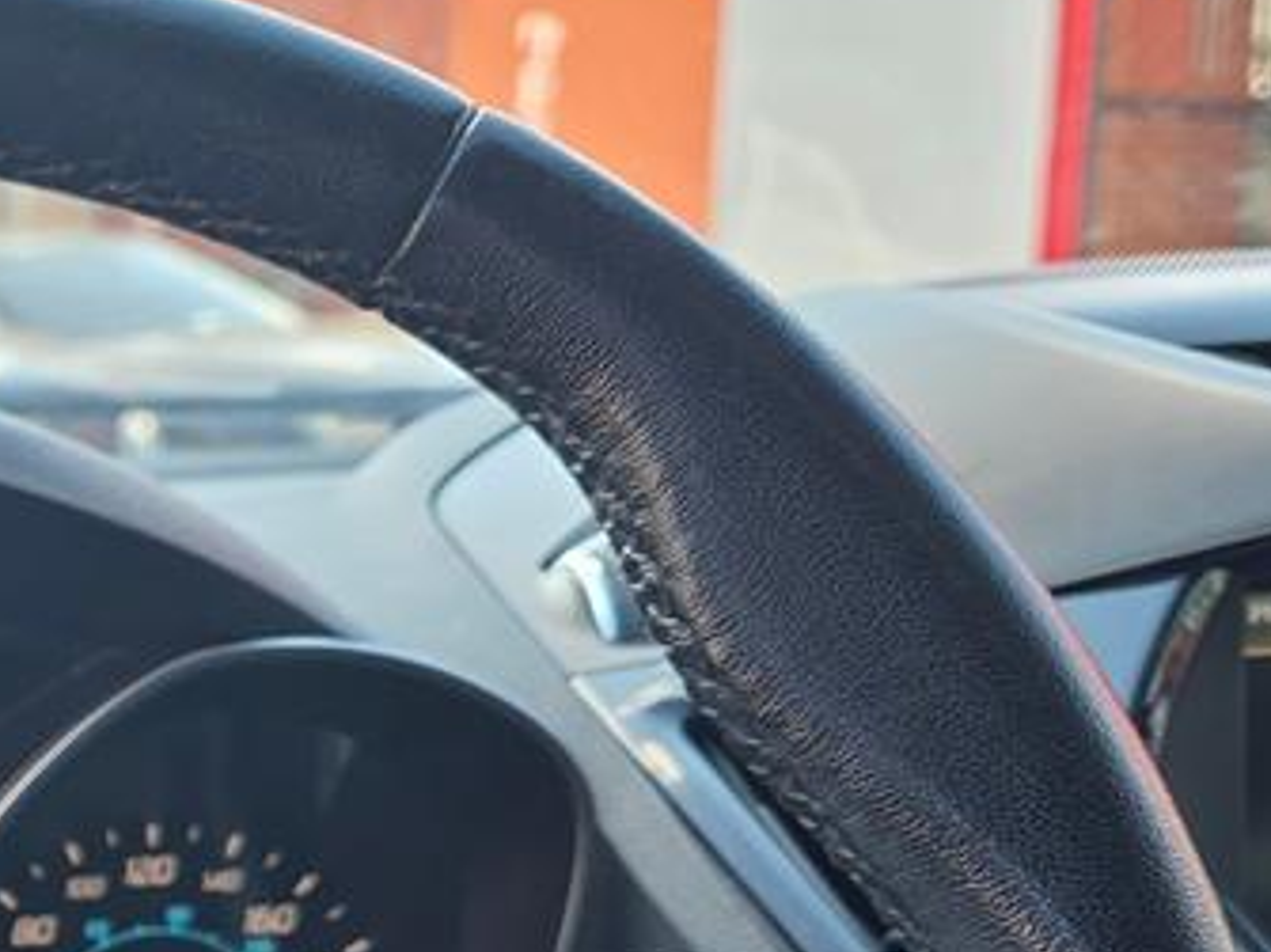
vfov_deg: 15.8
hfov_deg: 20.1
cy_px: 1278
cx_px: -467
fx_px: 3230
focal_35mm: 88
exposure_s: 1/54.7
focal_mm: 6.3
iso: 12
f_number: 1.7
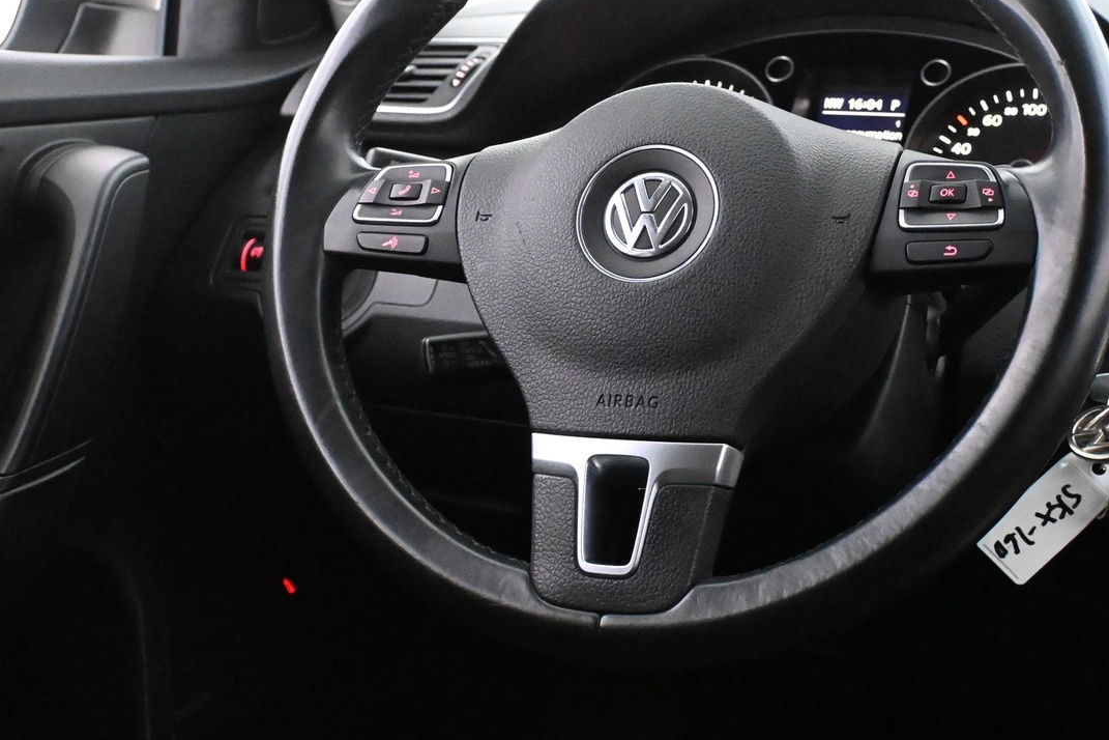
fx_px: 1817
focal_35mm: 59
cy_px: 224
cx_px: 656
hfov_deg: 33.8
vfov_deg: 22.9
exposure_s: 1/60
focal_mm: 26
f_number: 4.5
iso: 11400
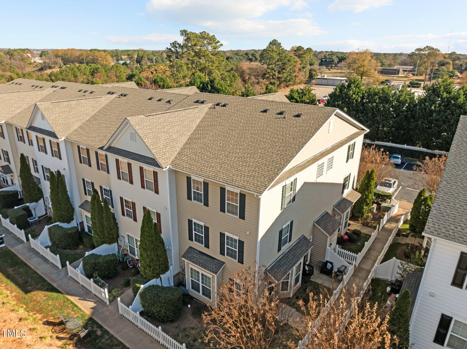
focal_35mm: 24
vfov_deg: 56.8
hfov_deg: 71.6
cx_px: 234
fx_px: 324
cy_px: 174
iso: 160
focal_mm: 12.29
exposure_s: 1/1600
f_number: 2.8
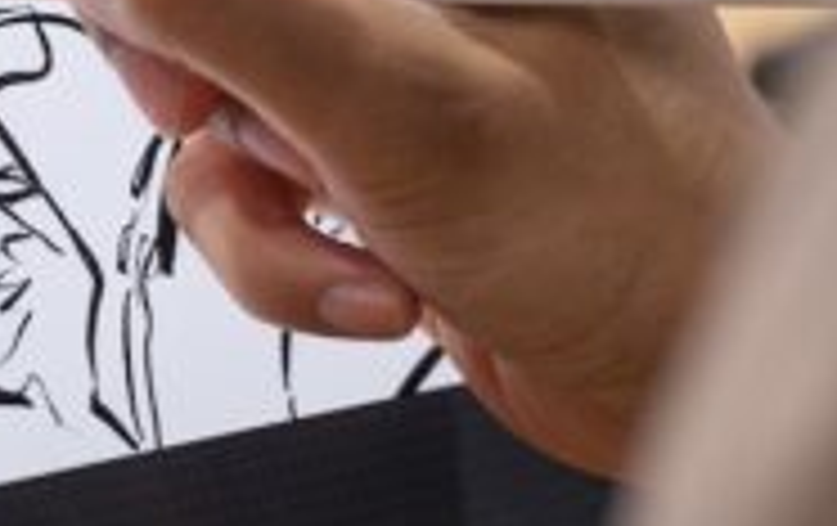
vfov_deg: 1.6
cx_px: 81
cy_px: 70
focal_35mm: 839
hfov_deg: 2.5
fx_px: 19173
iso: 2000
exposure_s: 1/125
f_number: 2.8
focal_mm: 200
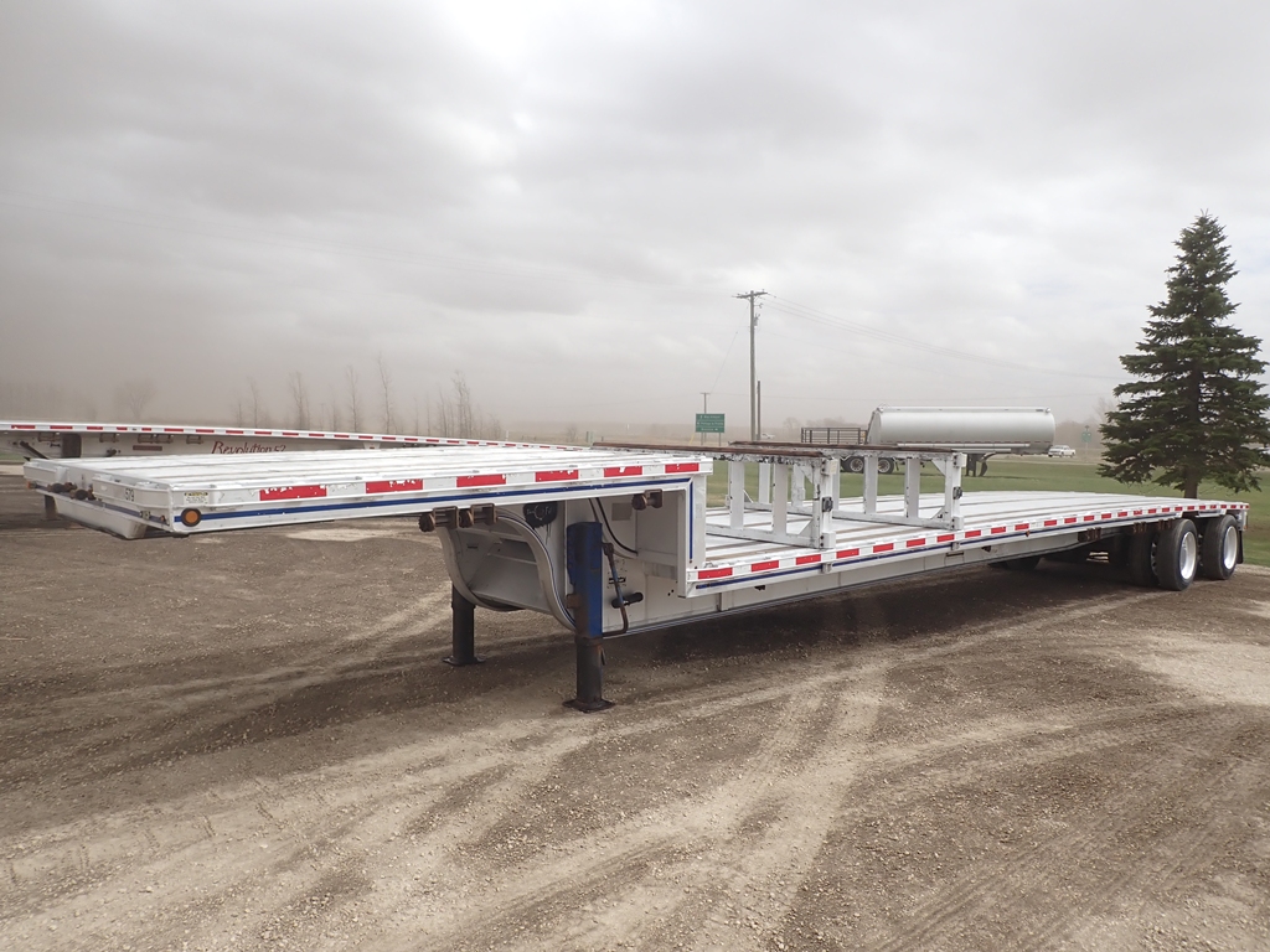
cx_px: 635
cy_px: 476
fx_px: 917
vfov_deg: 54.9
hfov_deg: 69.4
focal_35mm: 25
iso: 100
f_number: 2.8
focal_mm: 4.5
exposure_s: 1/800
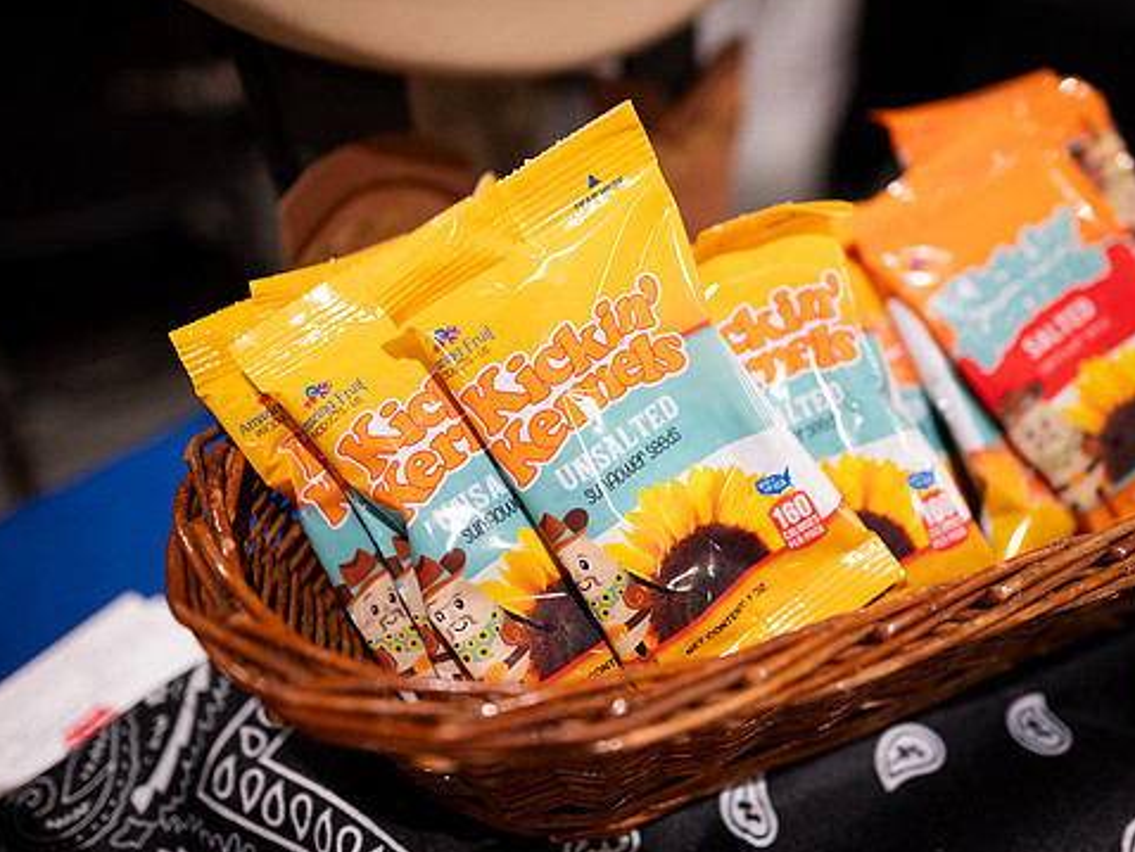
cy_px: 438
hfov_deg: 63.0
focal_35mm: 28
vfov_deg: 49.8
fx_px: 919
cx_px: 667
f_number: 1.8
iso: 1250
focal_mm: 24
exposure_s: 1/200
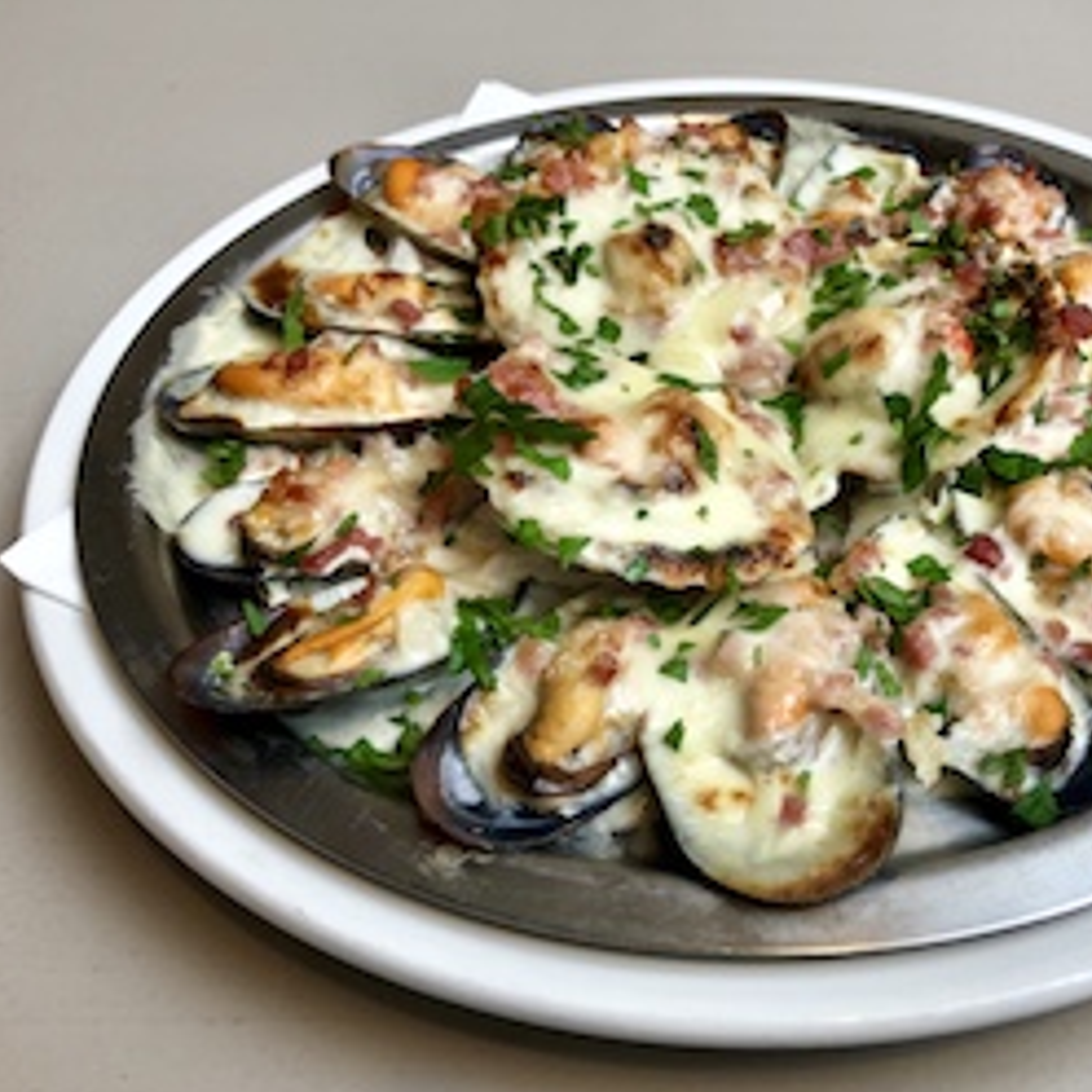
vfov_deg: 47.2
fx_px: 1249
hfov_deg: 46.5
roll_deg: +0.1
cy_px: 570
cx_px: 722
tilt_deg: -44.2
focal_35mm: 35
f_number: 1.8
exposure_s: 1/33
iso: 25
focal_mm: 3.99
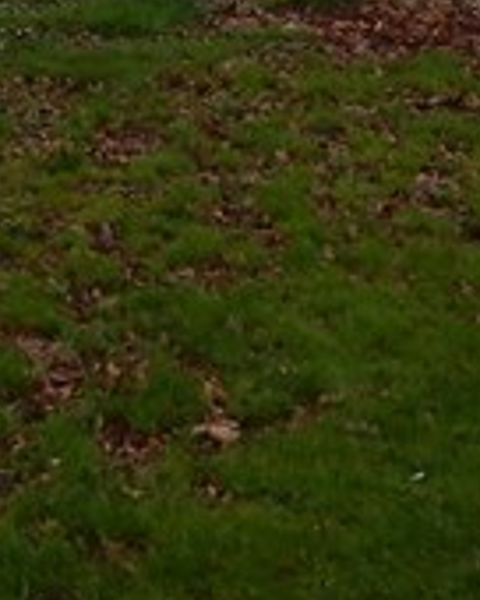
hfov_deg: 11.8
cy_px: -515
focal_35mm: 129
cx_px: -60
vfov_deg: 13.3
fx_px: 2291
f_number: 3
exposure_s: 1/200
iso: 125
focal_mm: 4
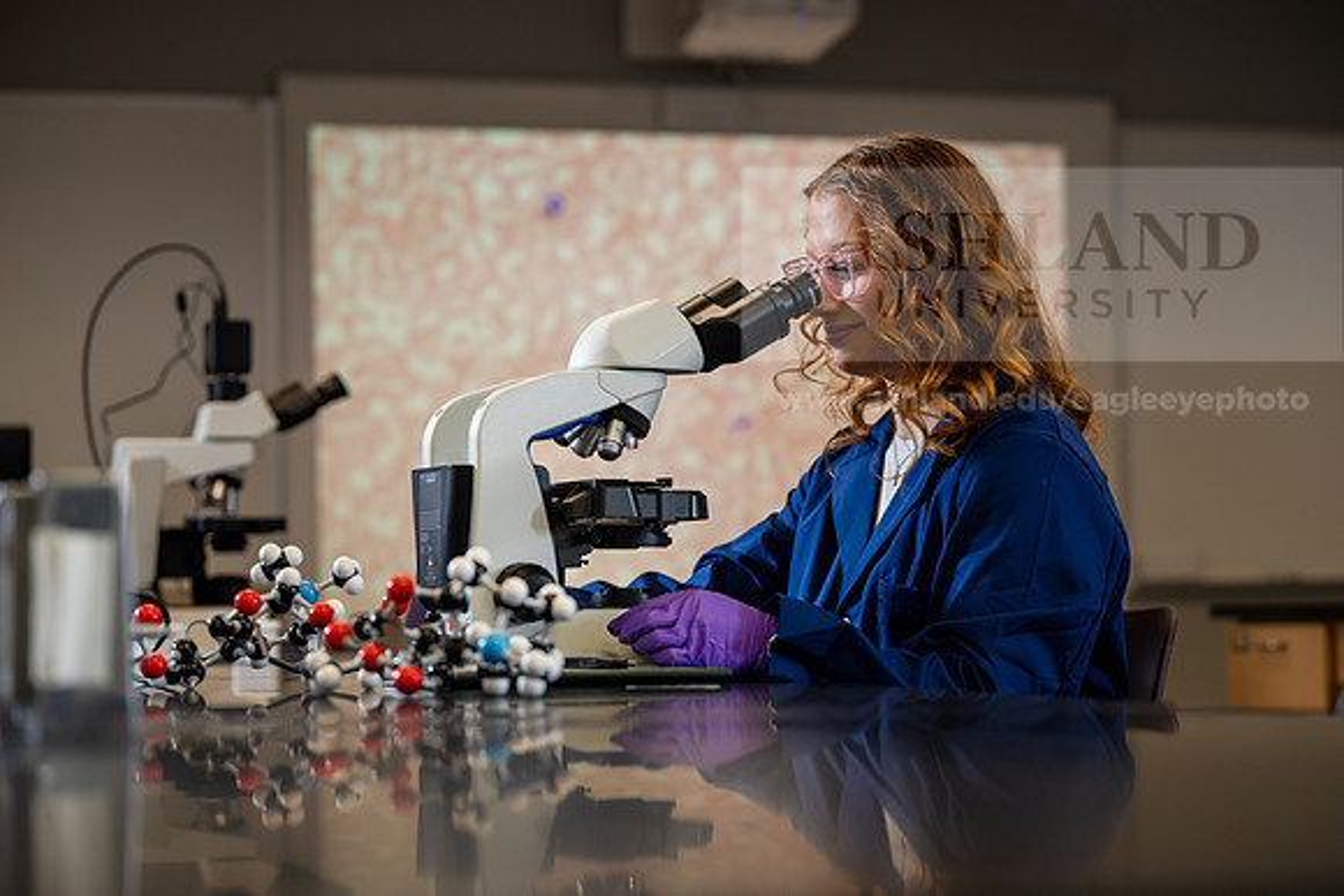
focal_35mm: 83
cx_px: 672
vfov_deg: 16.5
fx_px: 3099
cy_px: 448
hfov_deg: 24.5
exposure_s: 1/200
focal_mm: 83
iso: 640
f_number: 3.2
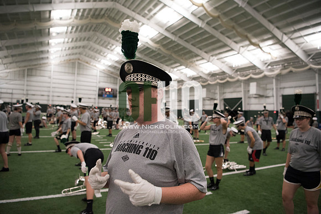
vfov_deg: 53.2
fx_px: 214
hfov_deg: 73.7
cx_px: 160
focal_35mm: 24
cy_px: 107
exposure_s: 1/320
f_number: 3.2
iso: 3200
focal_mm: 24
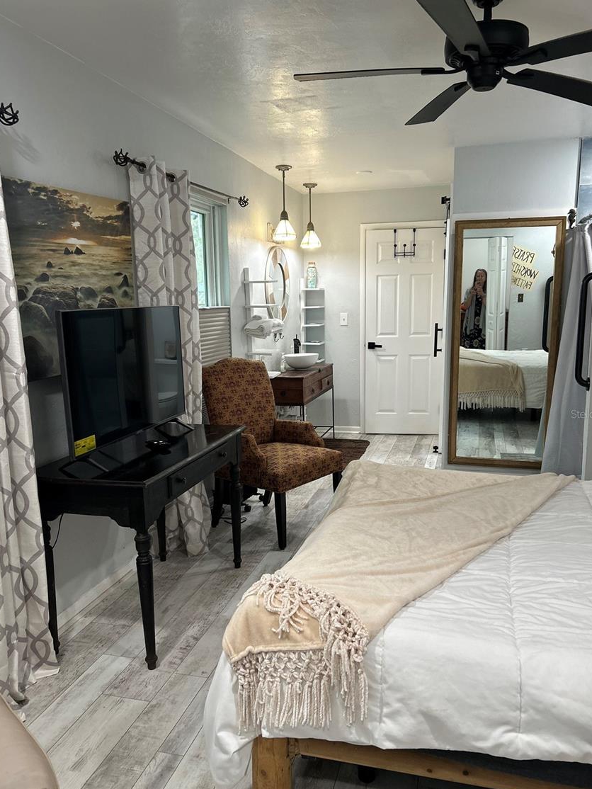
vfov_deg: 63.4
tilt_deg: -10.6
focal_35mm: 28
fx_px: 638
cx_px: 302
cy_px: 414
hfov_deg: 49.8
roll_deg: +0.7
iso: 100
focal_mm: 5.7
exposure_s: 1/60
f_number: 1.5
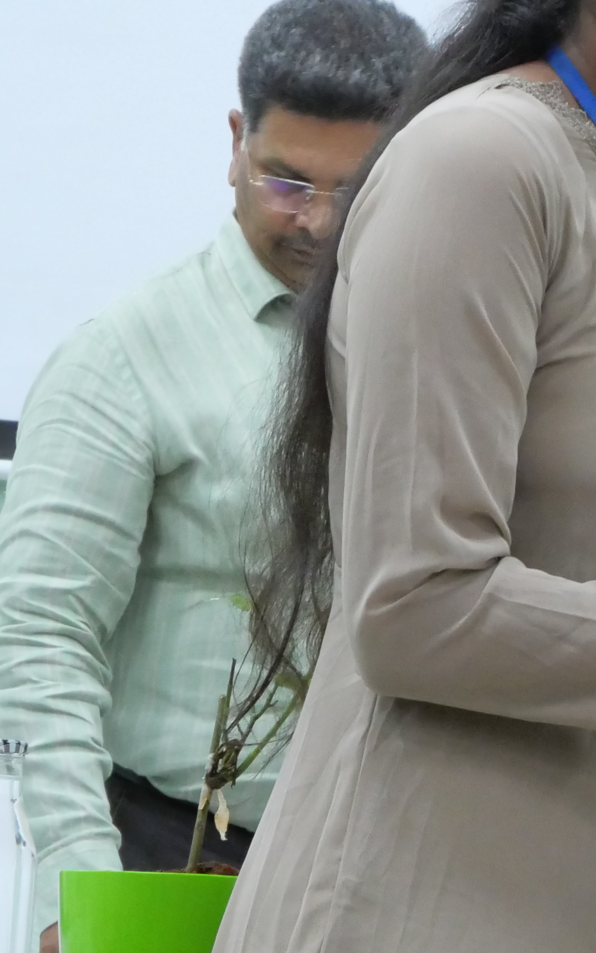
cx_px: 1121
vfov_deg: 11.1
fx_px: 4885
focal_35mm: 188
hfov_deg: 6.8
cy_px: 117
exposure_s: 1/80
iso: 3200
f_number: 5.1
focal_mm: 33
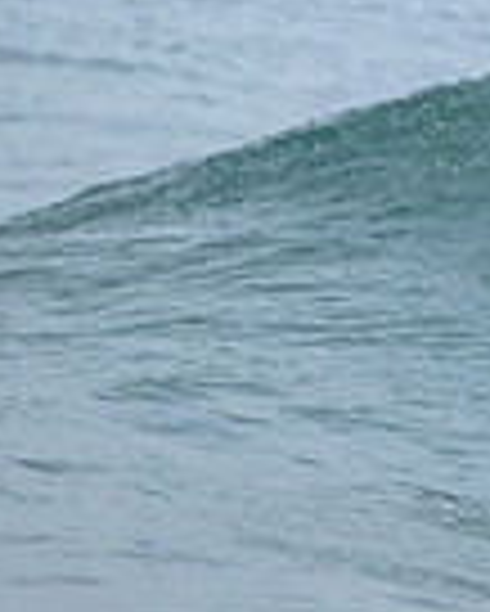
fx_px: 44942
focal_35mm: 2482
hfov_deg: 0.6
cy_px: -7
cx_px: 1187
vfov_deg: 0.8
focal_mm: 620
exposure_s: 1/1250
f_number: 11
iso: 3200
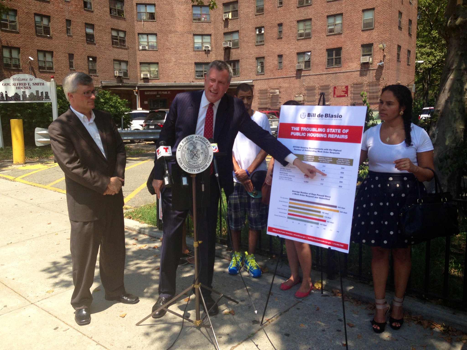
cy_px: 175
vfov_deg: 42.9
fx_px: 445
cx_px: 234
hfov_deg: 55.4
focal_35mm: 33
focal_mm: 4.13
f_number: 2.4
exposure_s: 1/847
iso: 50
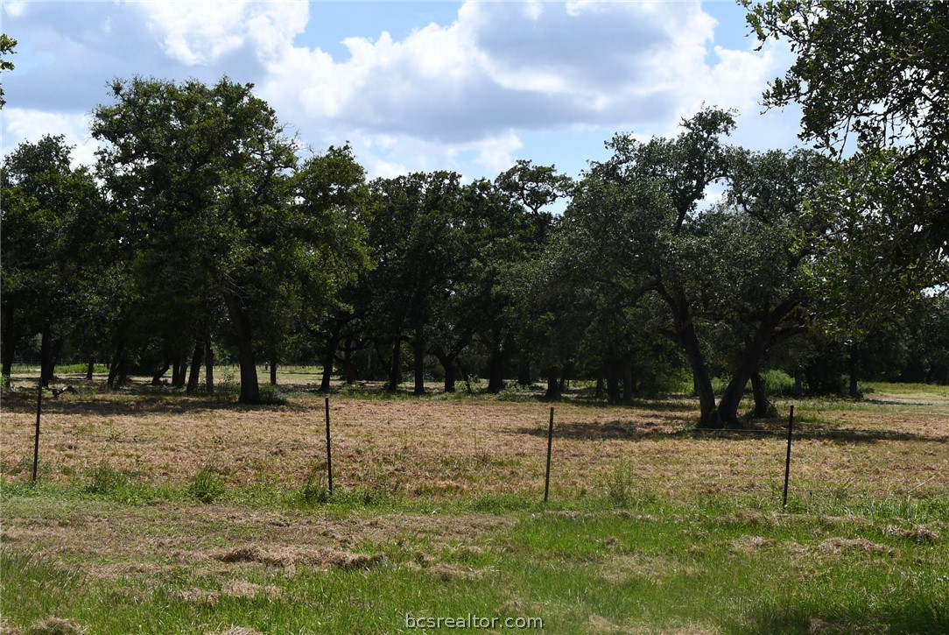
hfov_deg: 35.6
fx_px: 1478
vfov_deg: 24.2
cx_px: 474
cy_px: 318
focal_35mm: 56
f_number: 9
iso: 100
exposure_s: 1/320
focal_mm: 28
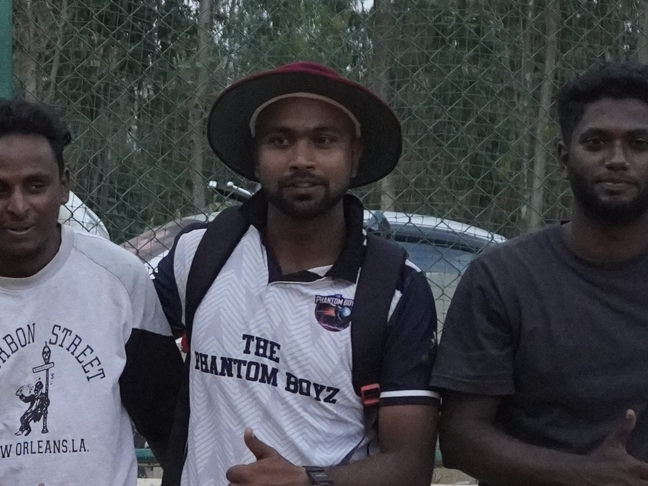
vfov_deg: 9.6
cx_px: -107
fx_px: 2903
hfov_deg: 12.5
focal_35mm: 155
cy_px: 243
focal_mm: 24
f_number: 4.5
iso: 3200
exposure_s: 1/1000
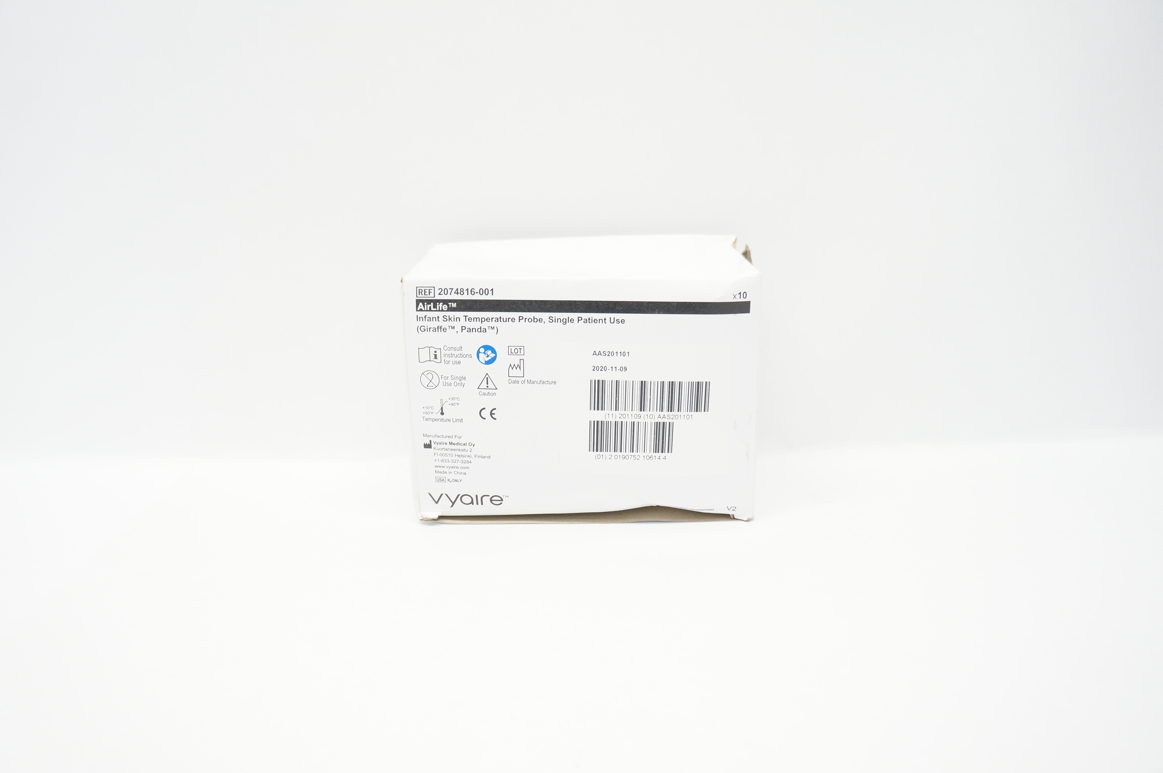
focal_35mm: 27
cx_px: 582
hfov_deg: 67.4
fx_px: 871
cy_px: 386
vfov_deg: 47.8
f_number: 4
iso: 400
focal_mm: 18
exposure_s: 1/60
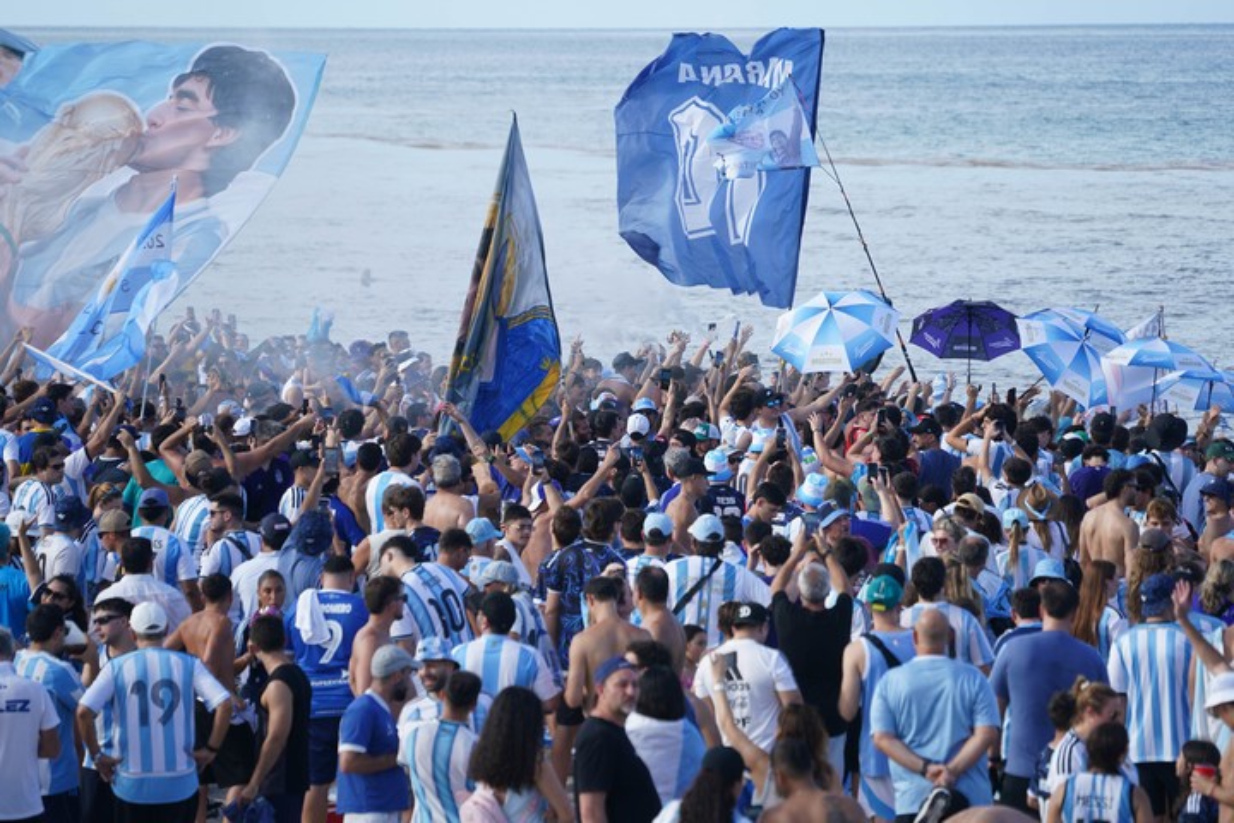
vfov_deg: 6.0
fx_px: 7815
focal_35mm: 228
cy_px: 412
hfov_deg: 9.0
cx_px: 617
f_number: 5.6
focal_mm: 228
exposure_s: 1/320
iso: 200
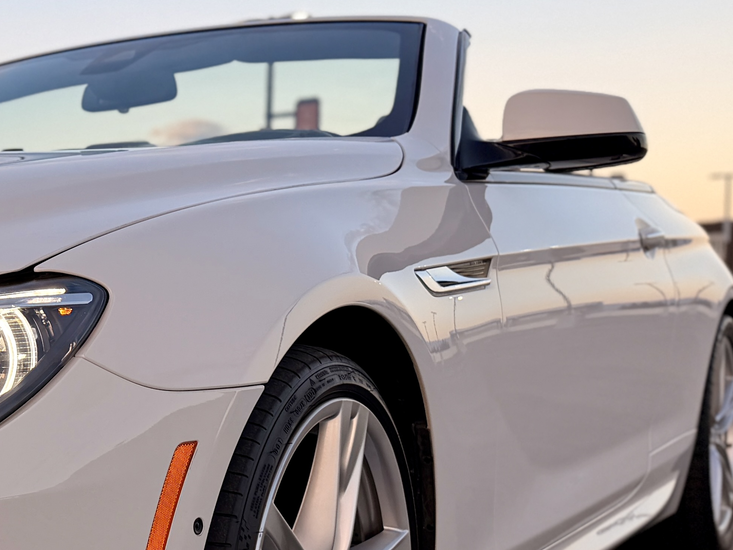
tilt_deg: -4.5
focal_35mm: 64
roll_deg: -0.1
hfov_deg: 27.3
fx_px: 1355
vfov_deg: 22.7
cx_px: -108
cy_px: 421
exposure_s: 1/689
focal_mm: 6.76
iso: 80
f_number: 1.78
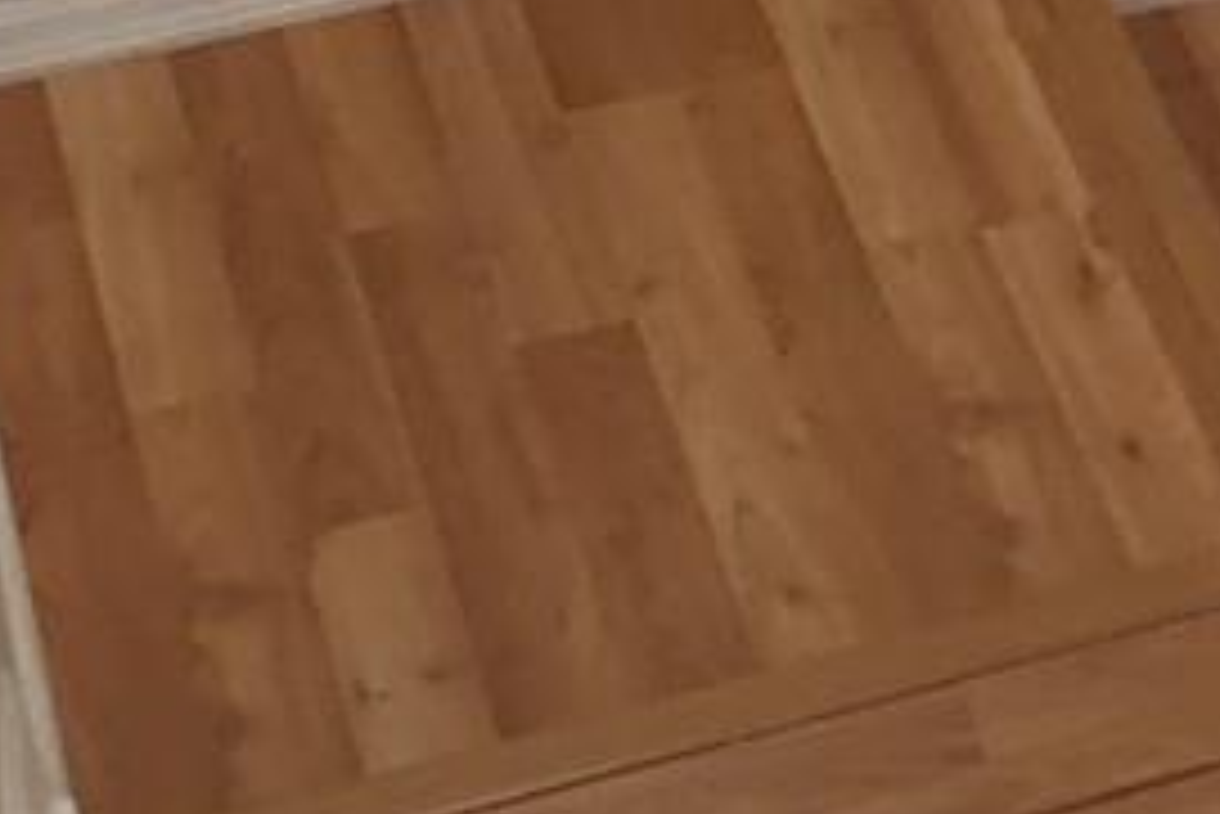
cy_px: 283
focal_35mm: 114
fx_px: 3865
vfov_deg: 12.0
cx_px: 1256
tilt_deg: -46.1
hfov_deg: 17.5
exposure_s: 1/10
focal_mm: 4.15
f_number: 2.2
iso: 100
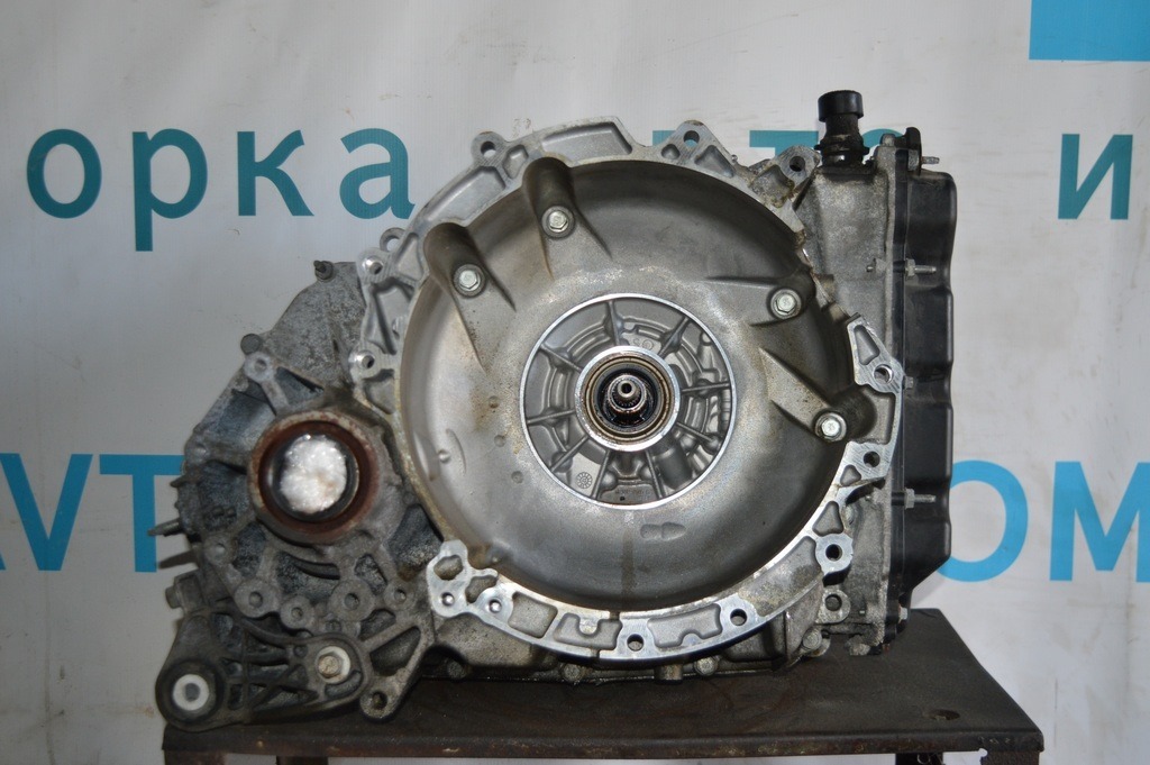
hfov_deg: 45.0
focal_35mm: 44
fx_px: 1388
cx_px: 575
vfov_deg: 30.8
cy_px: 382
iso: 500
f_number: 4.2
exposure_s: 1/60
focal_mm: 29
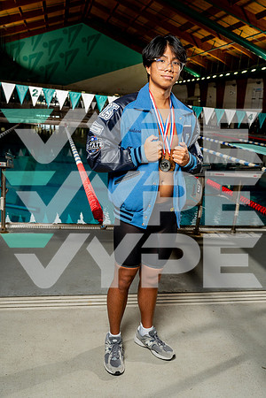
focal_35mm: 34
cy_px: 199
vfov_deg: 55.8
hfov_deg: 38.9
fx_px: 377
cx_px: 133
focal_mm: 34
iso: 640
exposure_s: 1/250
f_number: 5.6
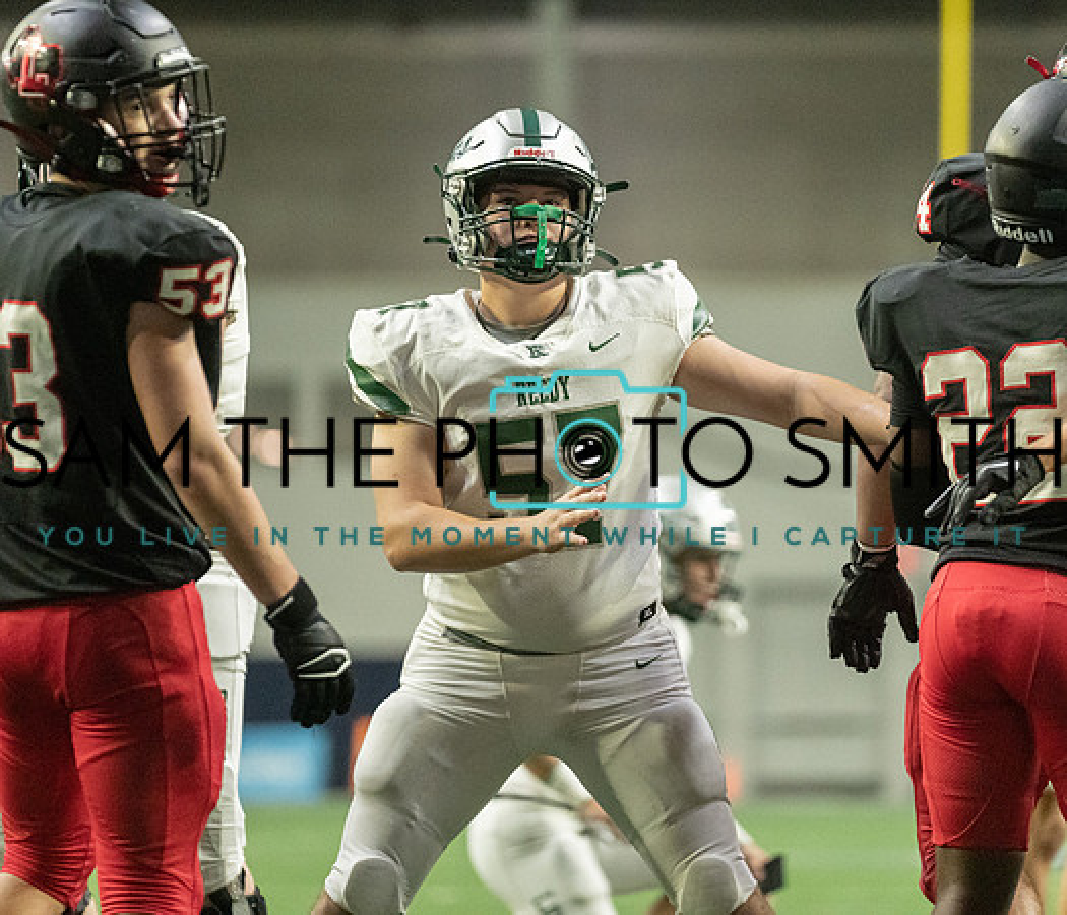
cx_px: 553
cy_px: 361
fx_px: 9235
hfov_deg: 6.6
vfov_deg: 5.7
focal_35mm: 284
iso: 6400
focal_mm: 200
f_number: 2.8
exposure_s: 1/1250
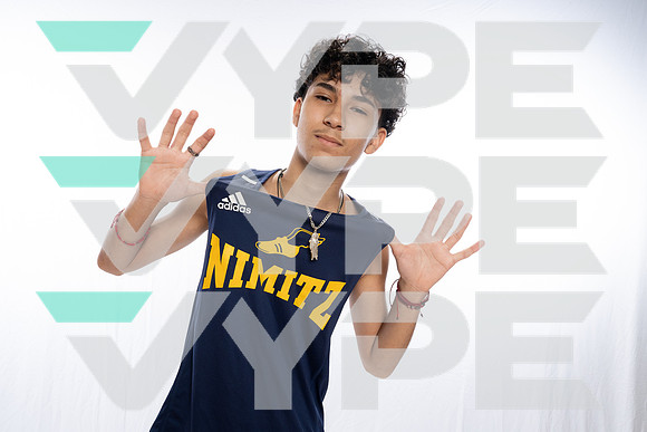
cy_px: 216
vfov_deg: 41.1
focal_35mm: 32
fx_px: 575
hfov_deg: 58.7
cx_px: 324
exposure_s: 1/250
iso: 1250
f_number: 10
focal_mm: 32
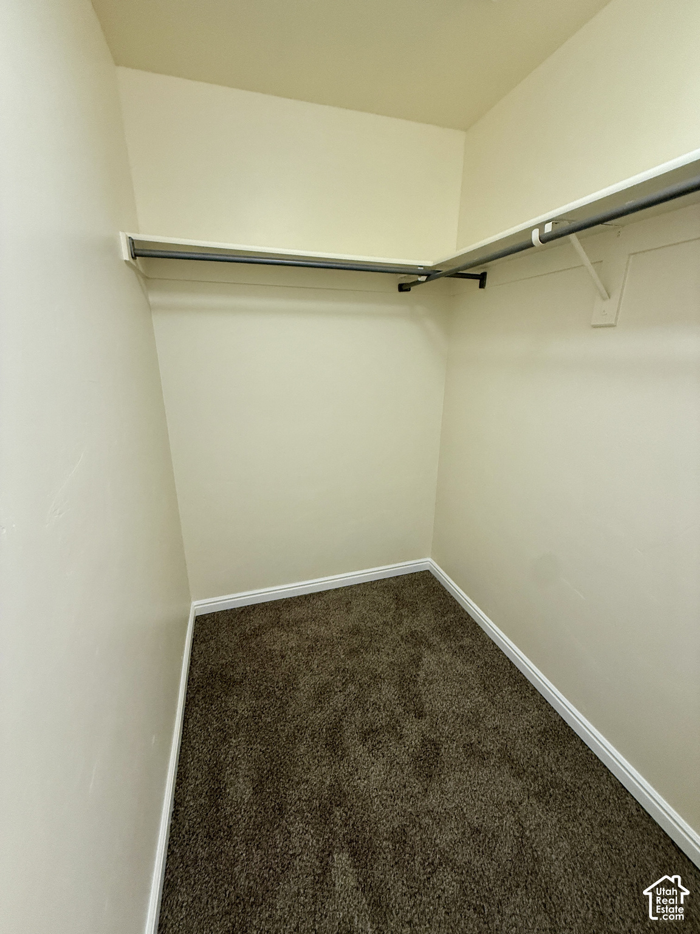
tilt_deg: -18.2
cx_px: 350
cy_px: 467
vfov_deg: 102.1
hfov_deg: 85.7
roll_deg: +0.1
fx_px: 377
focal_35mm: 14
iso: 400
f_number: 2.2
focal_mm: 2.22
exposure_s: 1/60
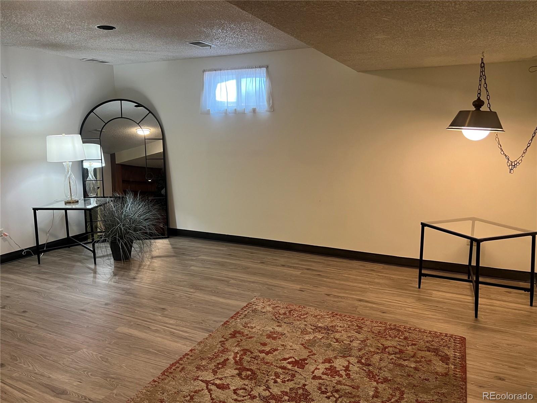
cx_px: 268
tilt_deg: -10.2
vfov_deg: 53.1
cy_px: 202
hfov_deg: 67.3
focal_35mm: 26
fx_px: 403
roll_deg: +0.3
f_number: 1.5
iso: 125
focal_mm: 5.7
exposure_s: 1/60
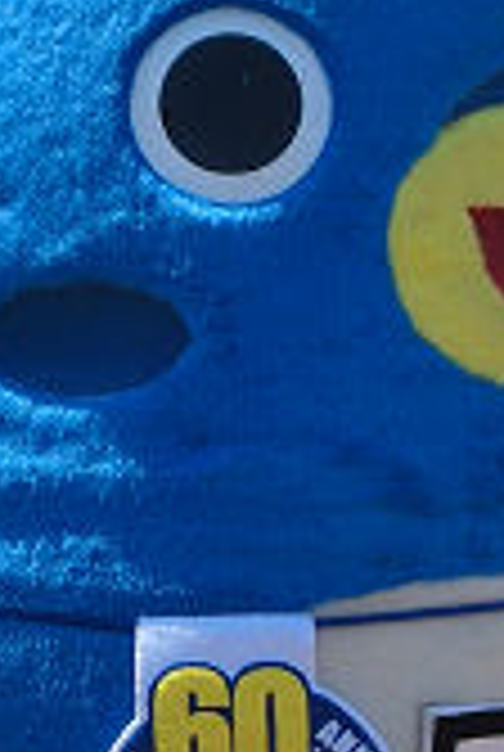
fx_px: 5521
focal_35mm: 264
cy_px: 590
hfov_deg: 5.2
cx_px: 270
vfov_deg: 7.8
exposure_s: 1/100
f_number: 10.7
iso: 100
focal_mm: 10.5
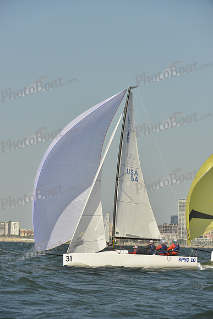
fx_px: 1774
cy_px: 160
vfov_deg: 10.3
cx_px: 106
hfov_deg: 6.9
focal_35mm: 200
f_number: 8
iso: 280
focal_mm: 200
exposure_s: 1/1600
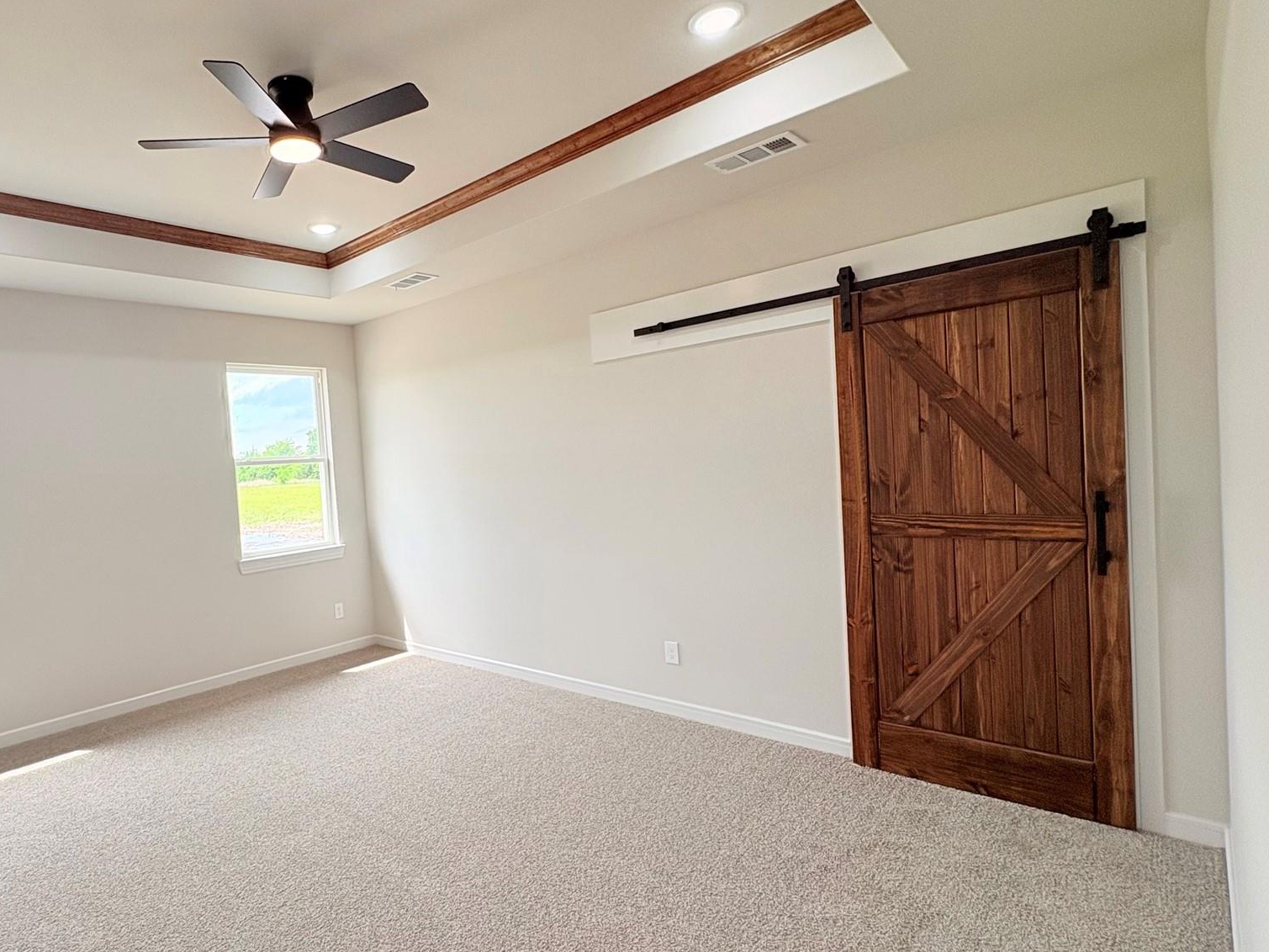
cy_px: 490
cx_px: 434
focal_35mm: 19
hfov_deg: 82.1
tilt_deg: -3.1
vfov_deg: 68.7
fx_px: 697
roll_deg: +4.4
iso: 80
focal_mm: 2.22
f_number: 2.2
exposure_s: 1/137
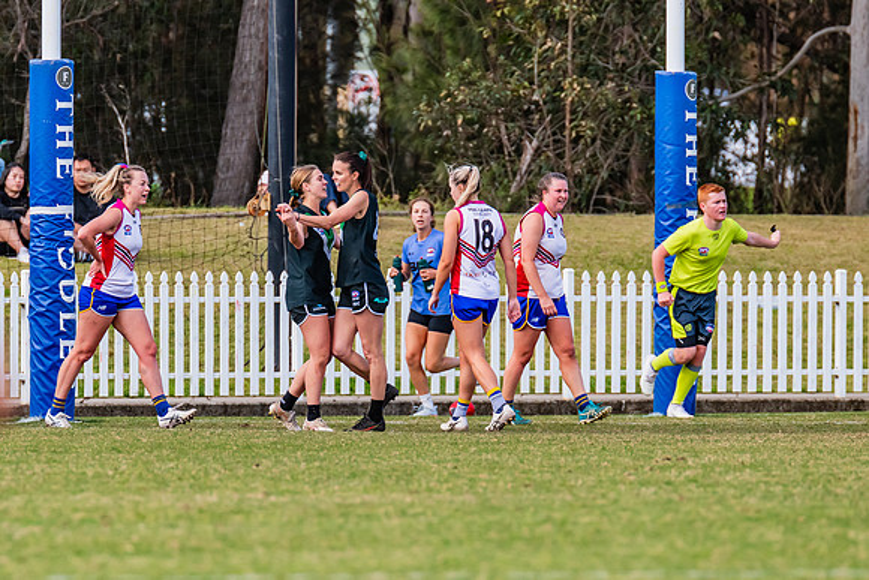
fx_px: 16012
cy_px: 310
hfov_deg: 3.1
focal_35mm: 663
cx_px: 326
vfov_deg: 2.1
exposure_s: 1/1600
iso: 800
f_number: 5.6
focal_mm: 420
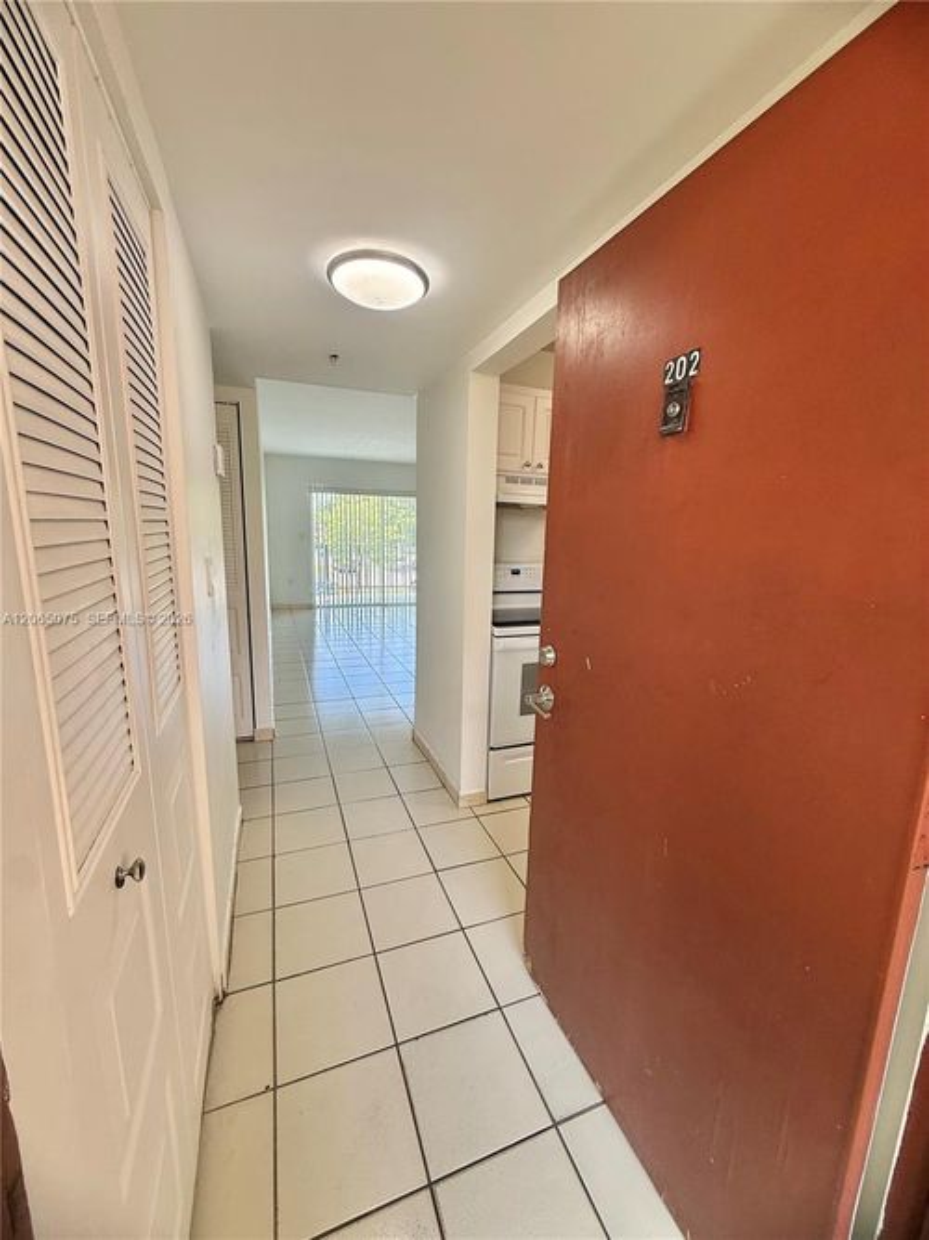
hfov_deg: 85.7
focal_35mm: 14
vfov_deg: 102.1
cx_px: 464
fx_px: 501
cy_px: 620
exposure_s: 1/120
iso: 80
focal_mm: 2.22
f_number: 2.2
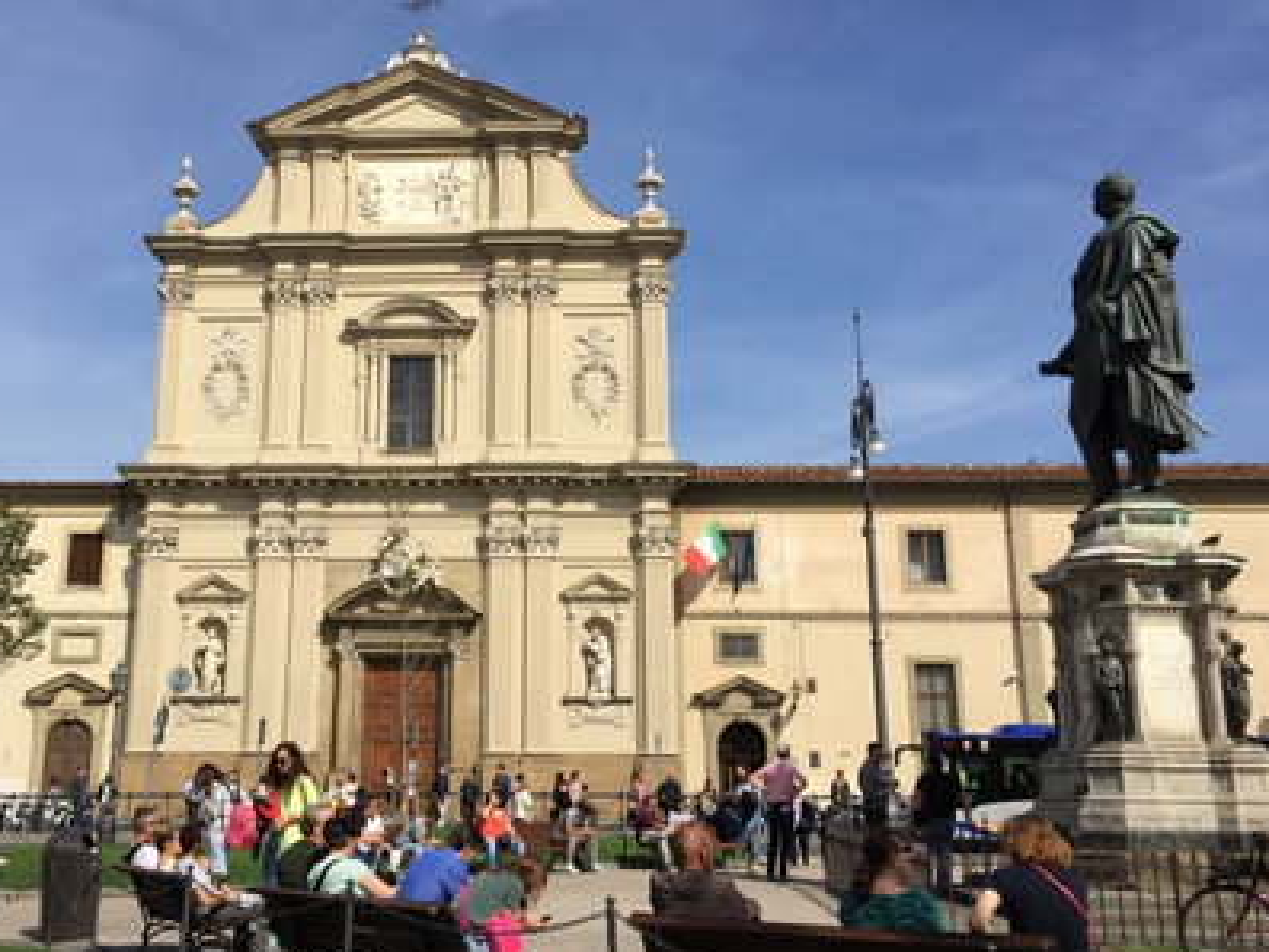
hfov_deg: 48.7
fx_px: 1393
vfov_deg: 37.7
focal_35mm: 38
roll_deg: -1.3
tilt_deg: +14.3
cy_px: 418
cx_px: 524
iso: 32
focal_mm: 4.15
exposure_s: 1/3049
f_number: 2.2
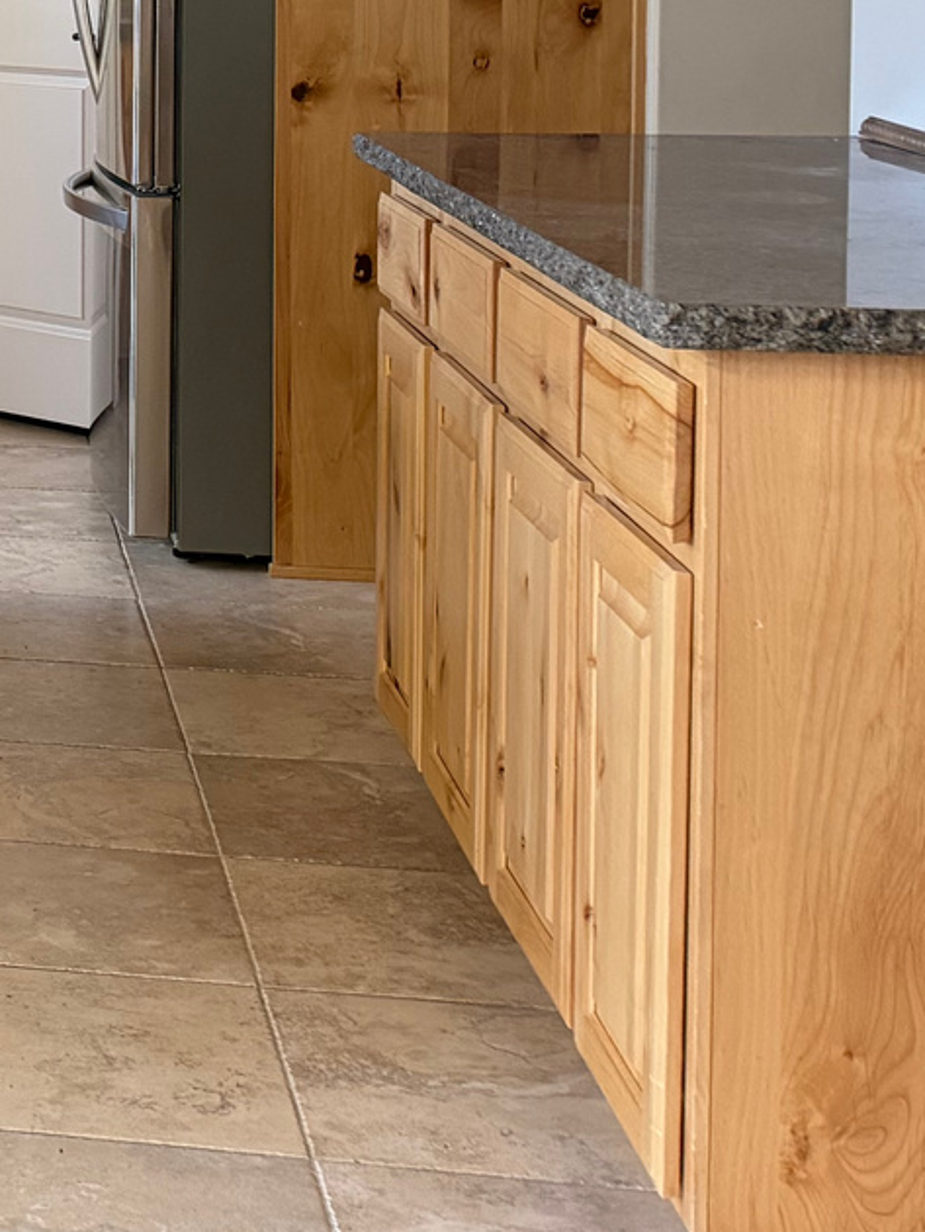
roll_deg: +1.7
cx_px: -814
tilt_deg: -3.7
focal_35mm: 78
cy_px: 18
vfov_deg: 24.0
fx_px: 2777
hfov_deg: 15.7
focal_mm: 6.76
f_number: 1.78
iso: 500
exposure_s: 1/60
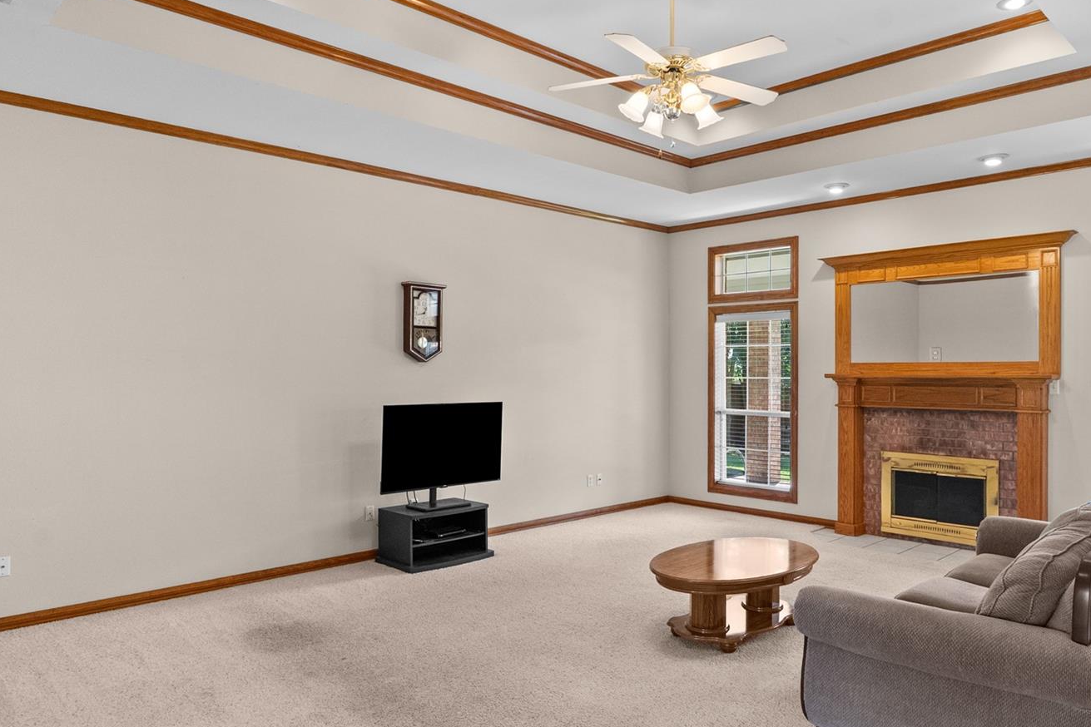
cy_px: 369
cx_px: 581
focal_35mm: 25
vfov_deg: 51.3
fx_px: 758
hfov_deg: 71.4
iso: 10000
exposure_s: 1/30
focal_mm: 16
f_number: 8
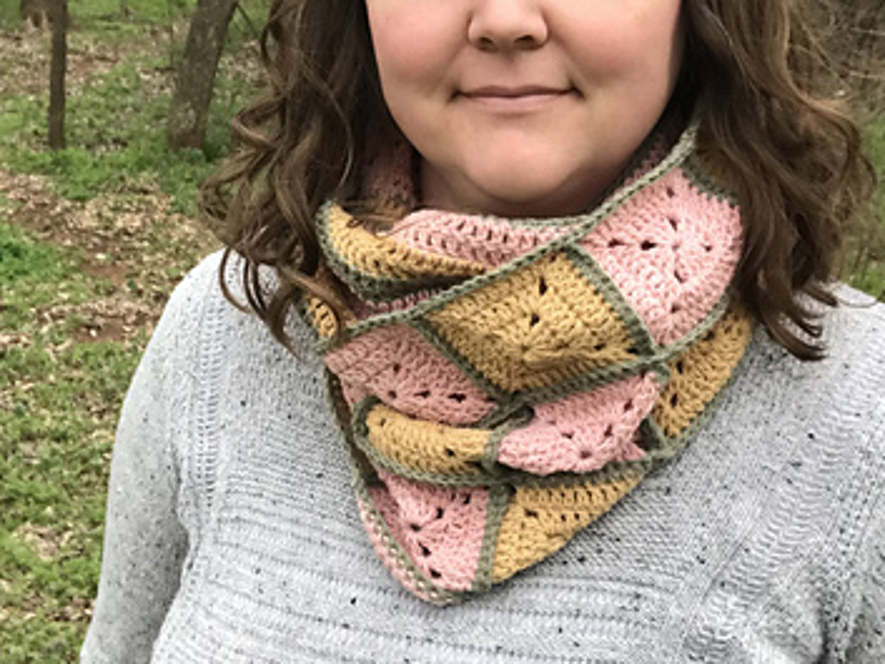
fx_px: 1483
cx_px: 376
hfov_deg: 33.2
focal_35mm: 58
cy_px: 184
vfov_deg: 25.0
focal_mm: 2.87
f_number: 2.2
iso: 25
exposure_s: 1/120
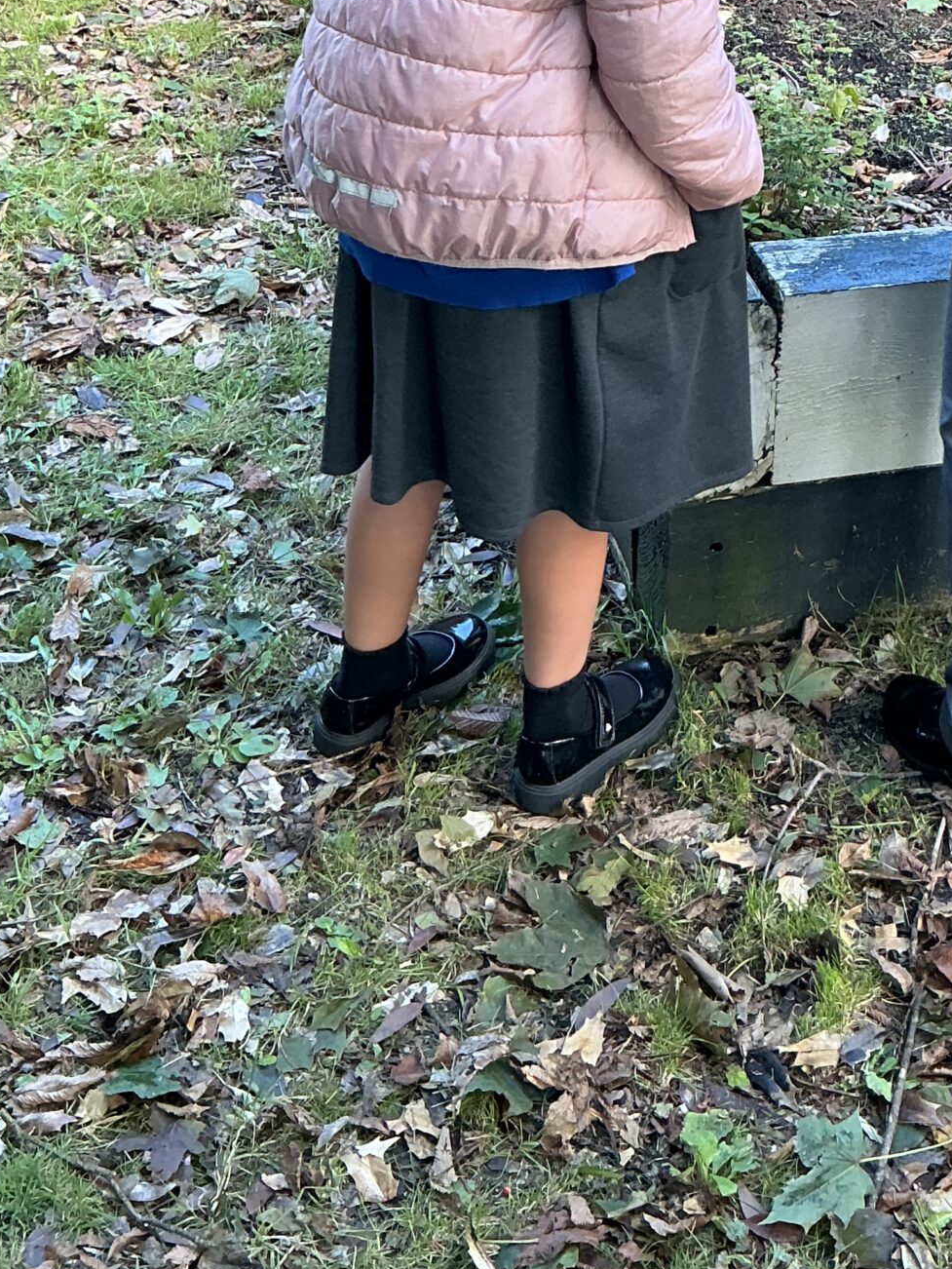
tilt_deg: -24.7
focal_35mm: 57
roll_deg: +0.9
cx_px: 798
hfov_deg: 25.1
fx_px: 2089
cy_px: 56
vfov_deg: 31.7
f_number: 1.8
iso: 40
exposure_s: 1/60
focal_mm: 3
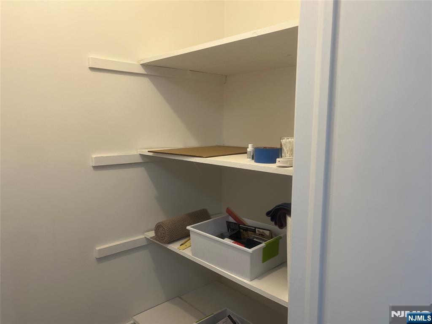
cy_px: 162
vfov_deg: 53.1
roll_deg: +0.0
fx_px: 324
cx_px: 216
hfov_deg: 67.3
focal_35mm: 26
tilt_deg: -6.9
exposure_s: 1/120
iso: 125
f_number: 1.6
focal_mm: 5.1
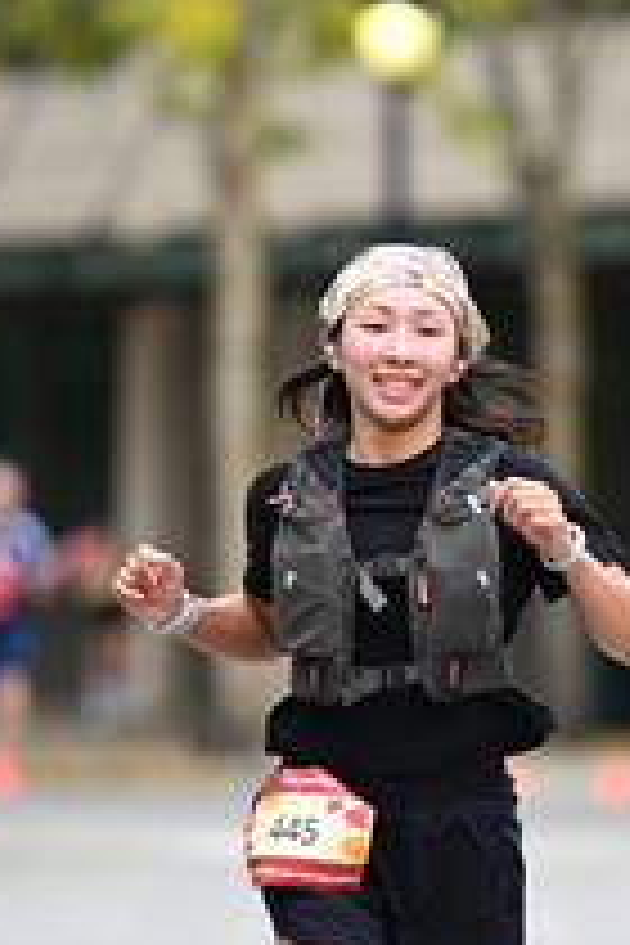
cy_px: 432
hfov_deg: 2.8
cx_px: 475
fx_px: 13071
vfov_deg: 4.1
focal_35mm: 498
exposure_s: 1/2000
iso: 640
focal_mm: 190
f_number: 2.8
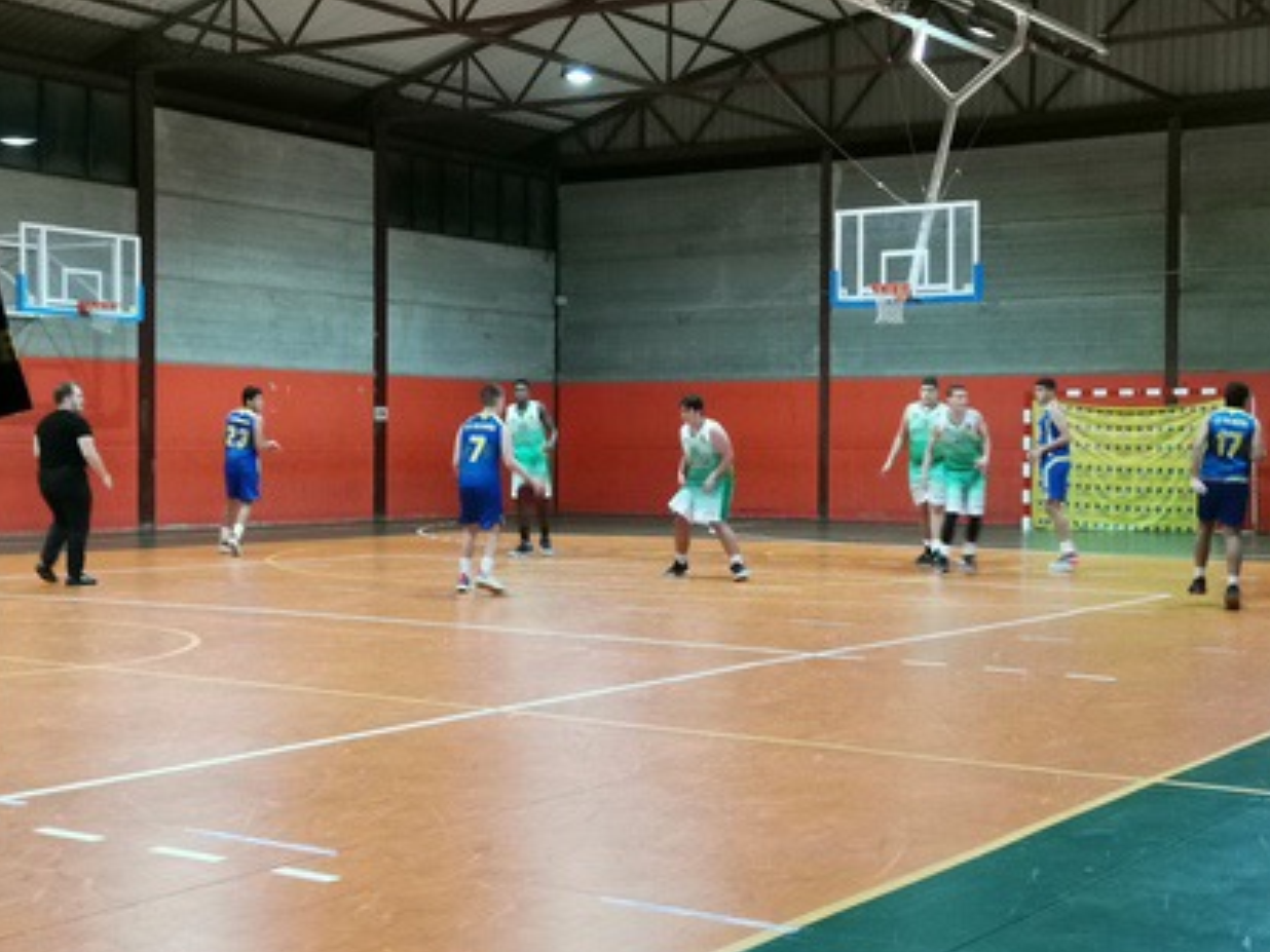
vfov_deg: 28.0
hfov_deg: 36.8
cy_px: 504
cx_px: 721
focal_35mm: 52
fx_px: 1908
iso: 500
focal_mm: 4.75
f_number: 1.8
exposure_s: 1/33.3
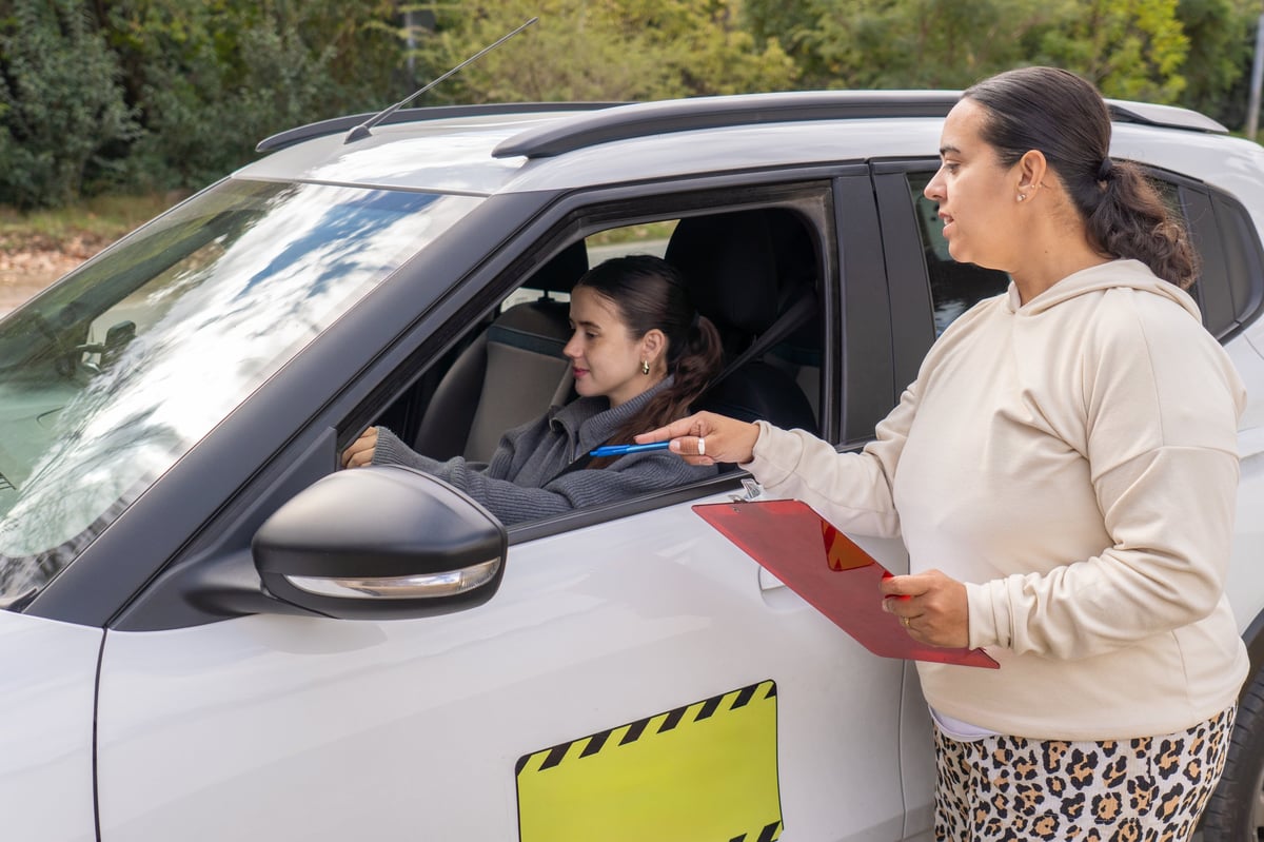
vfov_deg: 34.2
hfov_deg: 49.6
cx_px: 632
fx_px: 1369
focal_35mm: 39
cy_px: 421
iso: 100
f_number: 2.8
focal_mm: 26
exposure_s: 1/400
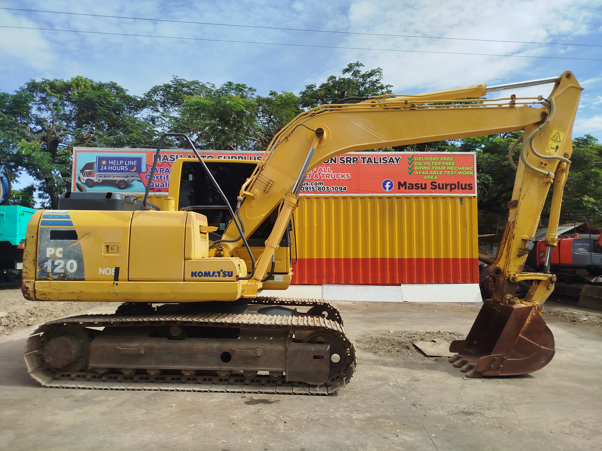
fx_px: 417
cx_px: 301
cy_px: 226
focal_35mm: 24
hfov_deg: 71.6
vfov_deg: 56.8
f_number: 1.7
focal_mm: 5.31
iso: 50
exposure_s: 1/1347
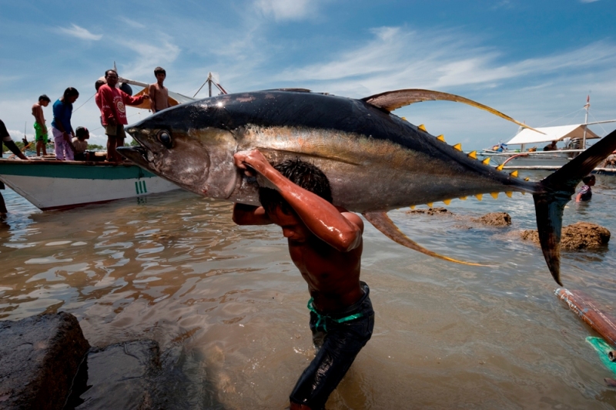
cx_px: 308
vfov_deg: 64.5
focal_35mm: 19
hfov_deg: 87.0
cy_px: 205
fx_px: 325
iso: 200
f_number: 14
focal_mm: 19
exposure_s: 1/200
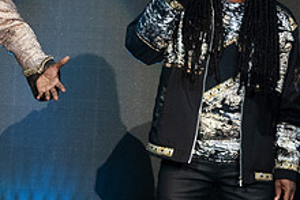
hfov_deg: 1.4
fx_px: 12208
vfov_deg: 0.9
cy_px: -32
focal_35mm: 1464
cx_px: 204
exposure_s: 1/500
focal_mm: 360
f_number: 5.6
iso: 1000
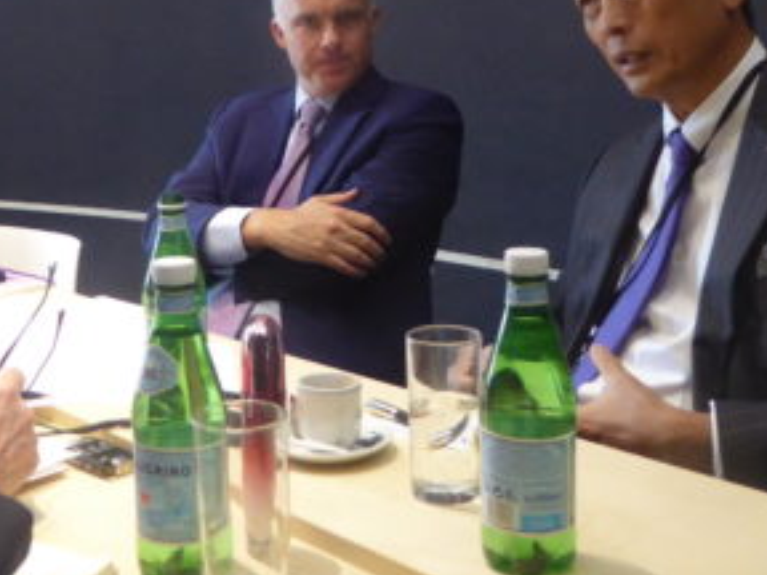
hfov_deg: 37.8
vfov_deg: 28.6
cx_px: 258
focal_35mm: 50
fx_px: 1108
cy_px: 136
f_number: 3.3
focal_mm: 4.3
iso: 400
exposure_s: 1/25
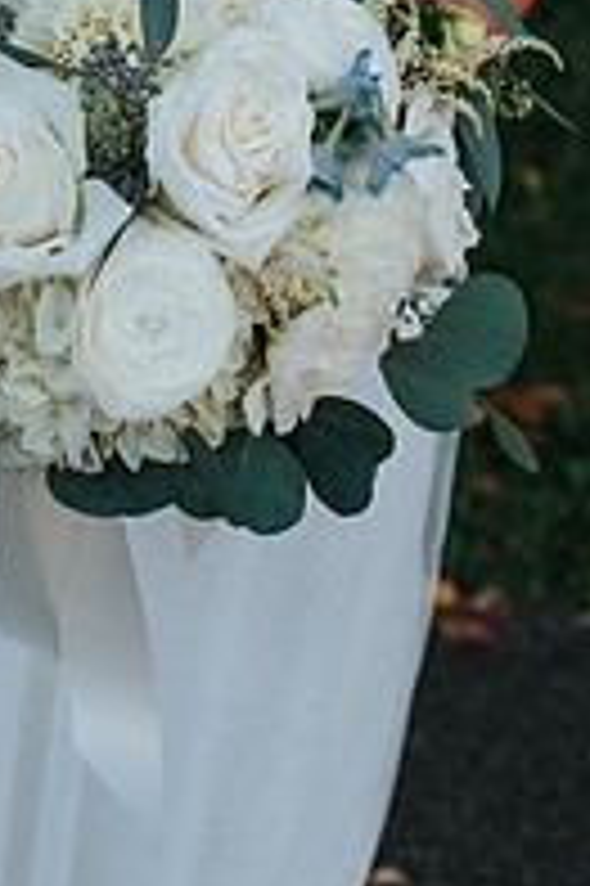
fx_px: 1970
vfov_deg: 24.1
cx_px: 81
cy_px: -27
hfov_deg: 16.8
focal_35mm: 80
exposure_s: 1/1000
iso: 360
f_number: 4
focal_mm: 35
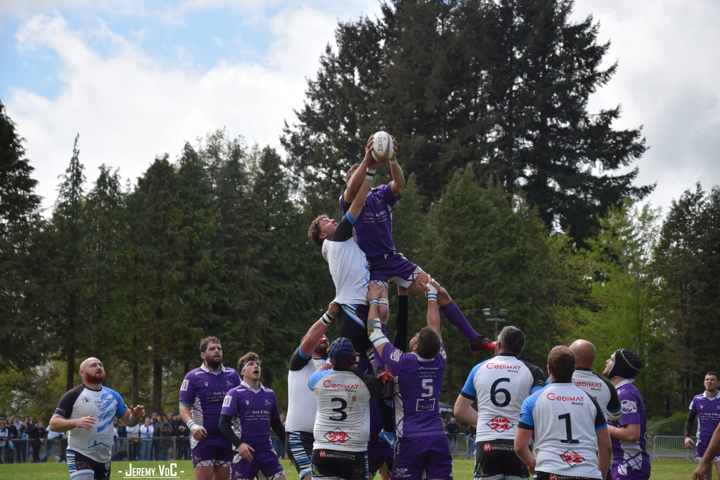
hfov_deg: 16.1
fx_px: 2550
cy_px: 240
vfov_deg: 10.8
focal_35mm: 128
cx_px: 360
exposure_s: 1/1600
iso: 400
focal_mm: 85
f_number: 6.3
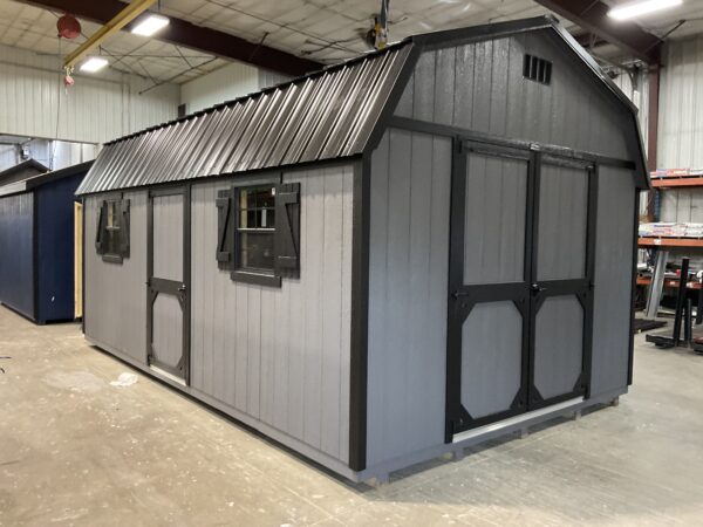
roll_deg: -0.4
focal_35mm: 29
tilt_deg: -3.1
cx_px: 352
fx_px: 589
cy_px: 264
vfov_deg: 48.2
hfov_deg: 61.7
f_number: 1.8
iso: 200
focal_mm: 3
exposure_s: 1/60
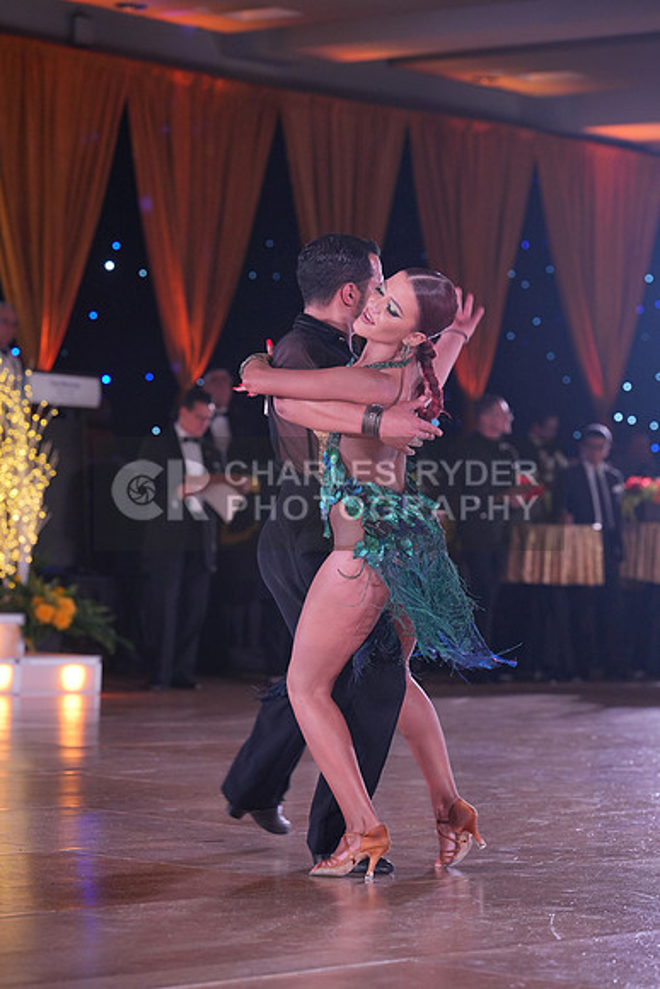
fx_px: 3160
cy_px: 494
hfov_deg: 11.9
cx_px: 330
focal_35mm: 115
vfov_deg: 17.8
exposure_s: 1/400
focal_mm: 115
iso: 1250
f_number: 4
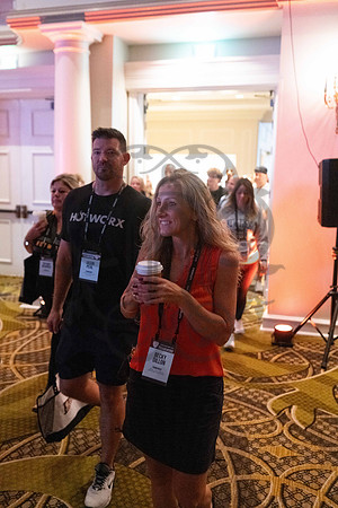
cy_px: 254
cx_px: 169
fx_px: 493
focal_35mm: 35
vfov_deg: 54.4
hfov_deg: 37.9
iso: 8000
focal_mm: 35
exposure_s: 1/160
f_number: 2.8
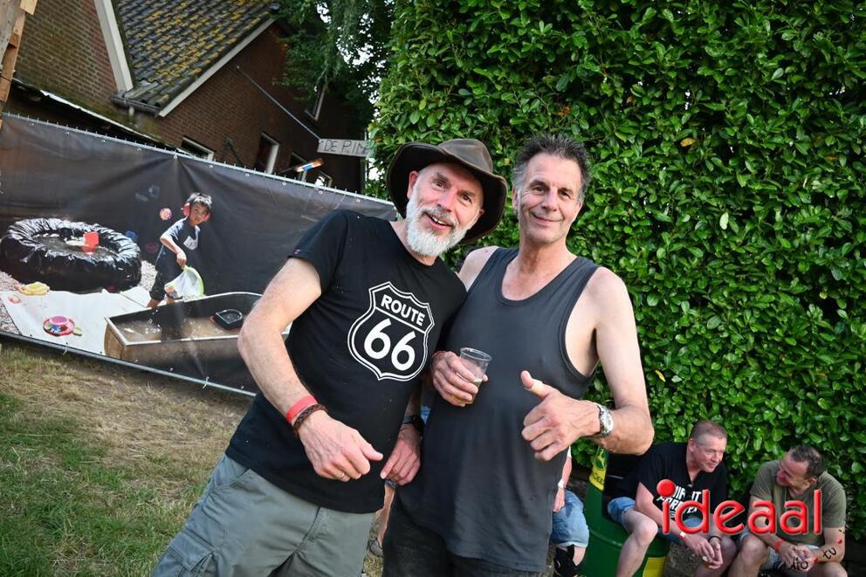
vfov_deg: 44.9
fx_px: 697
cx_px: 433
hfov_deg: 63.7
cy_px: 288
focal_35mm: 29
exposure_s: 1/200
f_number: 3.5
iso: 400
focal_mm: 19.5
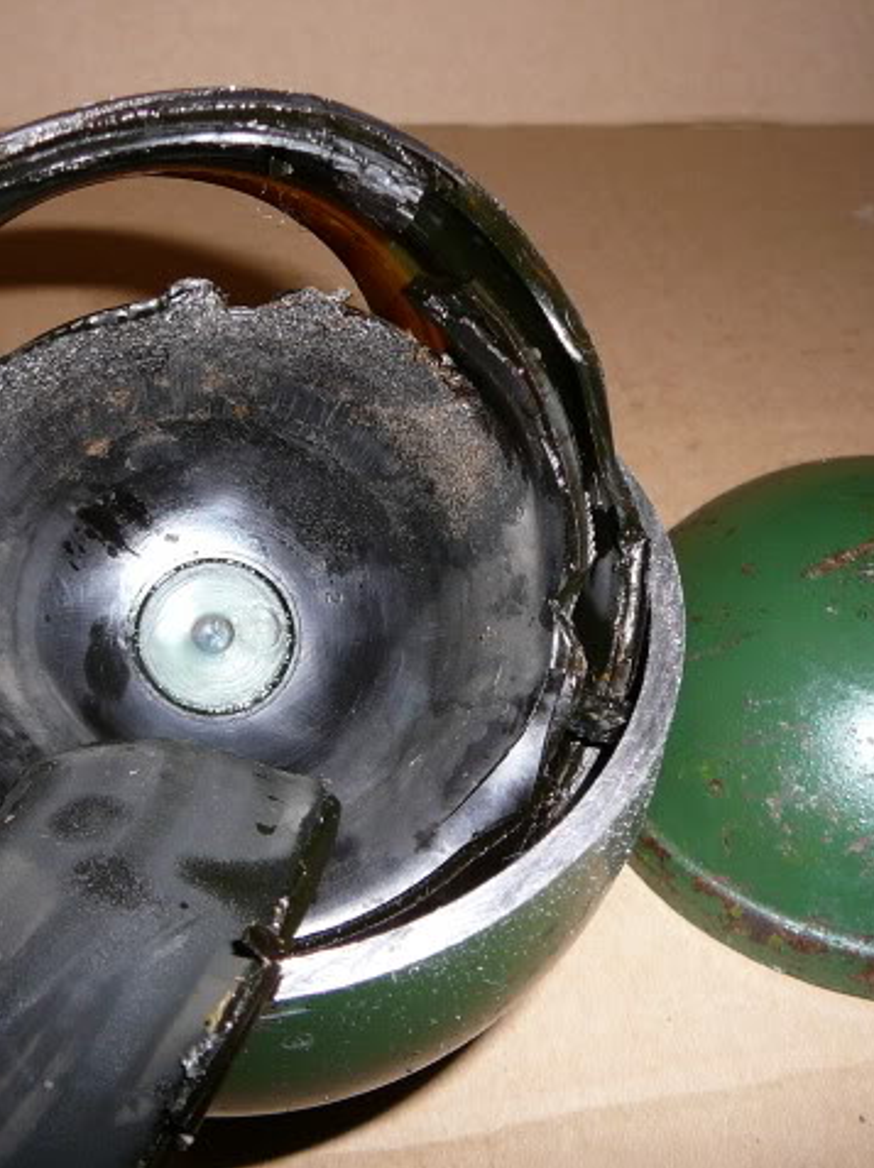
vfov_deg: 40.5
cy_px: 583
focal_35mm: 47
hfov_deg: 30.8
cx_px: 350
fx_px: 1584
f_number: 2.8
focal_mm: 5.2
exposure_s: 1/30
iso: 80
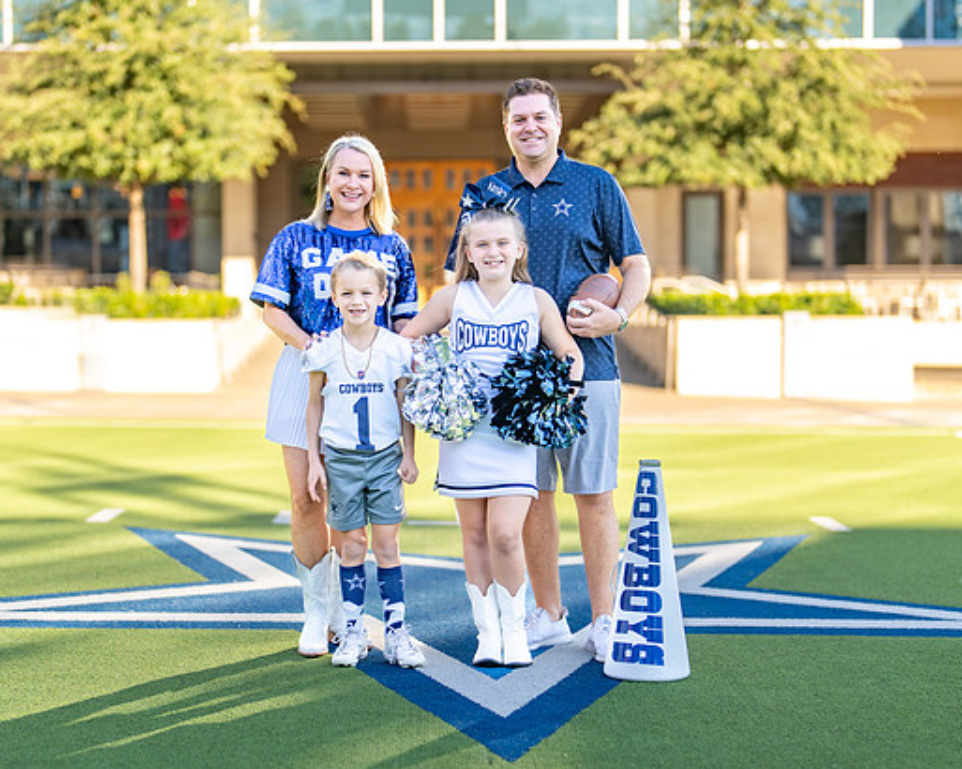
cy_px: 429
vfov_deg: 21.0
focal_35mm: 73
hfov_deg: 26.1
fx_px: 2078
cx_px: 449
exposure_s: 1/2000
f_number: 1.2
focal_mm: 50
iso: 100
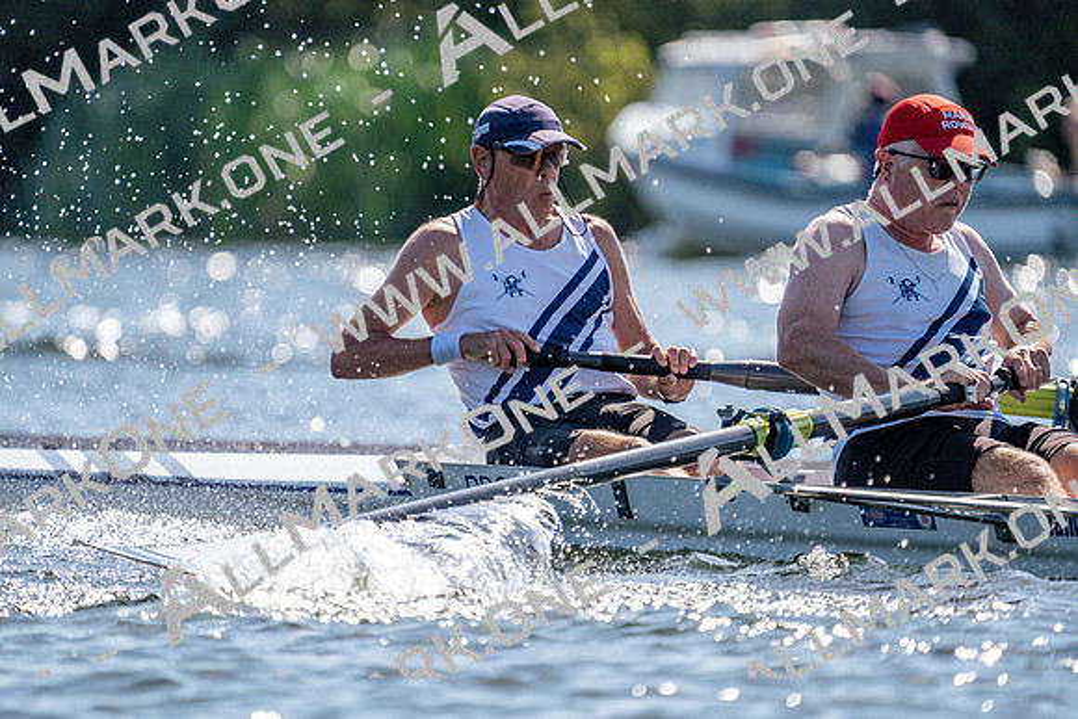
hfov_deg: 3.5
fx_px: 17790
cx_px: 539
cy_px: 360
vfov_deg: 2.3
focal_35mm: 594
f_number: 6.3
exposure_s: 1/2000
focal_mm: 594
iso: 320
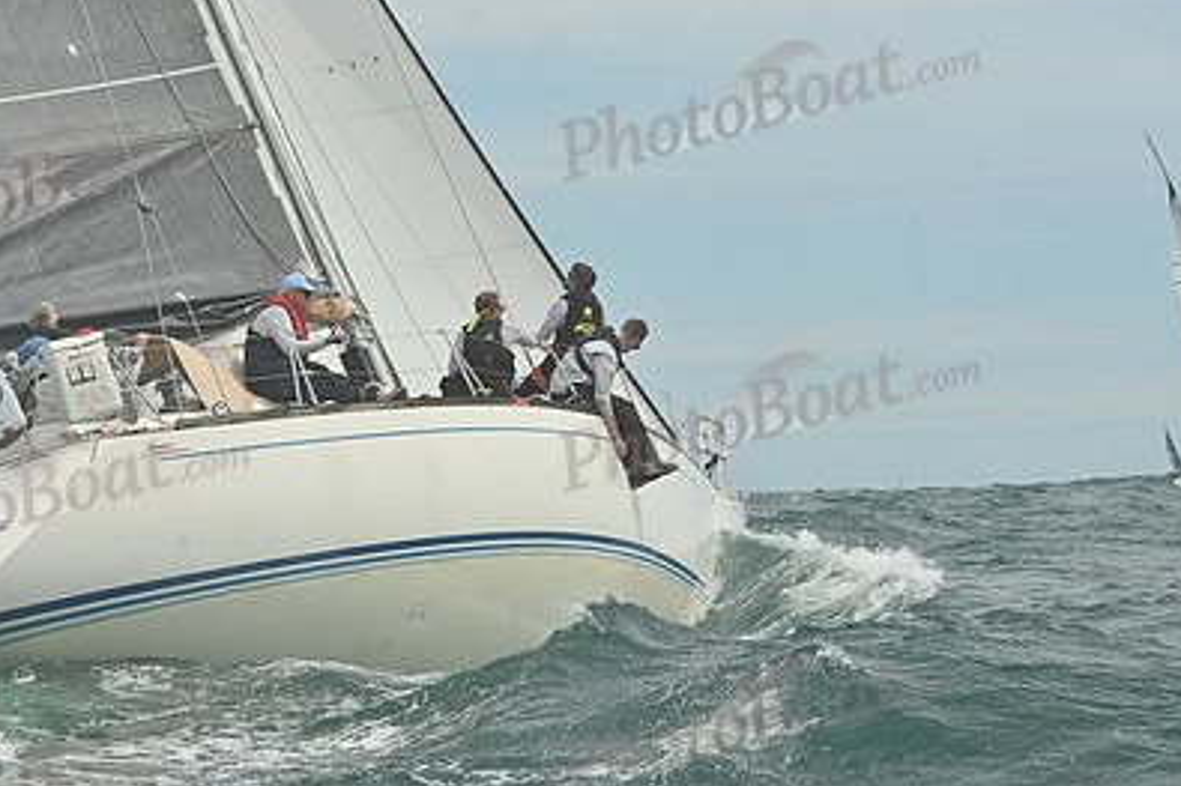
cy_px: 300
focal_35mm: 144
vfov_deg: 9.5
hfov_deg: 14.2
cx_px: 407
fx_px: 4722
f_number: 10
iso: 320
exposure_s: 1/1250
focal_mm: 98
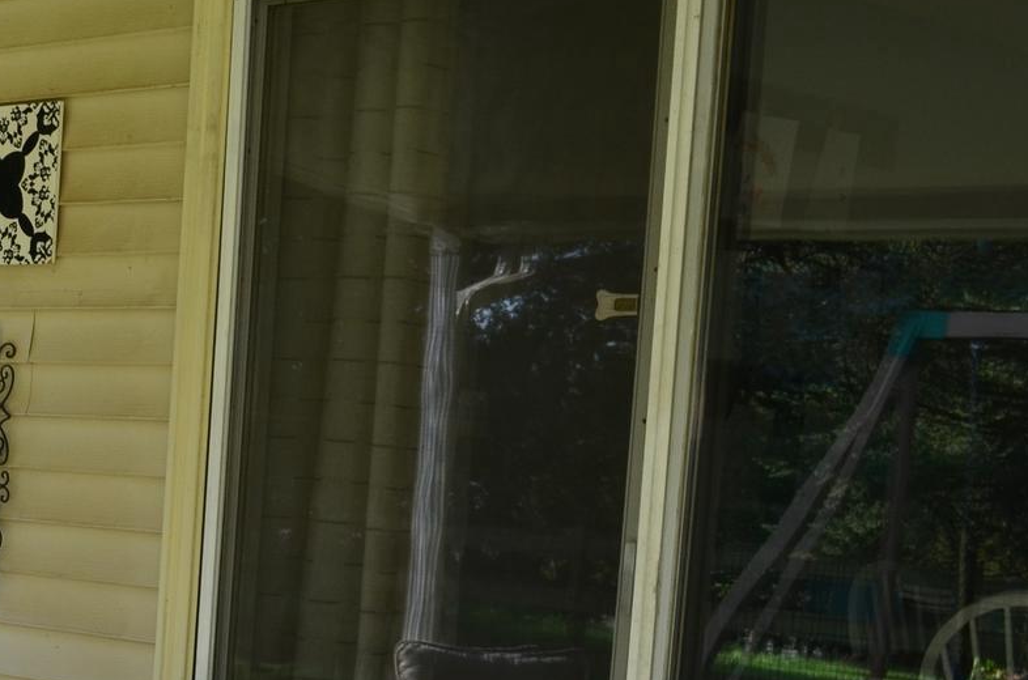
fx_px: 2450
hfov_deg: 21.7
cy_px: 704
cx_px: -263
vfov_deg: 15.5
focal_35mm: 86
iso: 220
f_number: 10
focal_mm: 22
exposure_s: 1/60
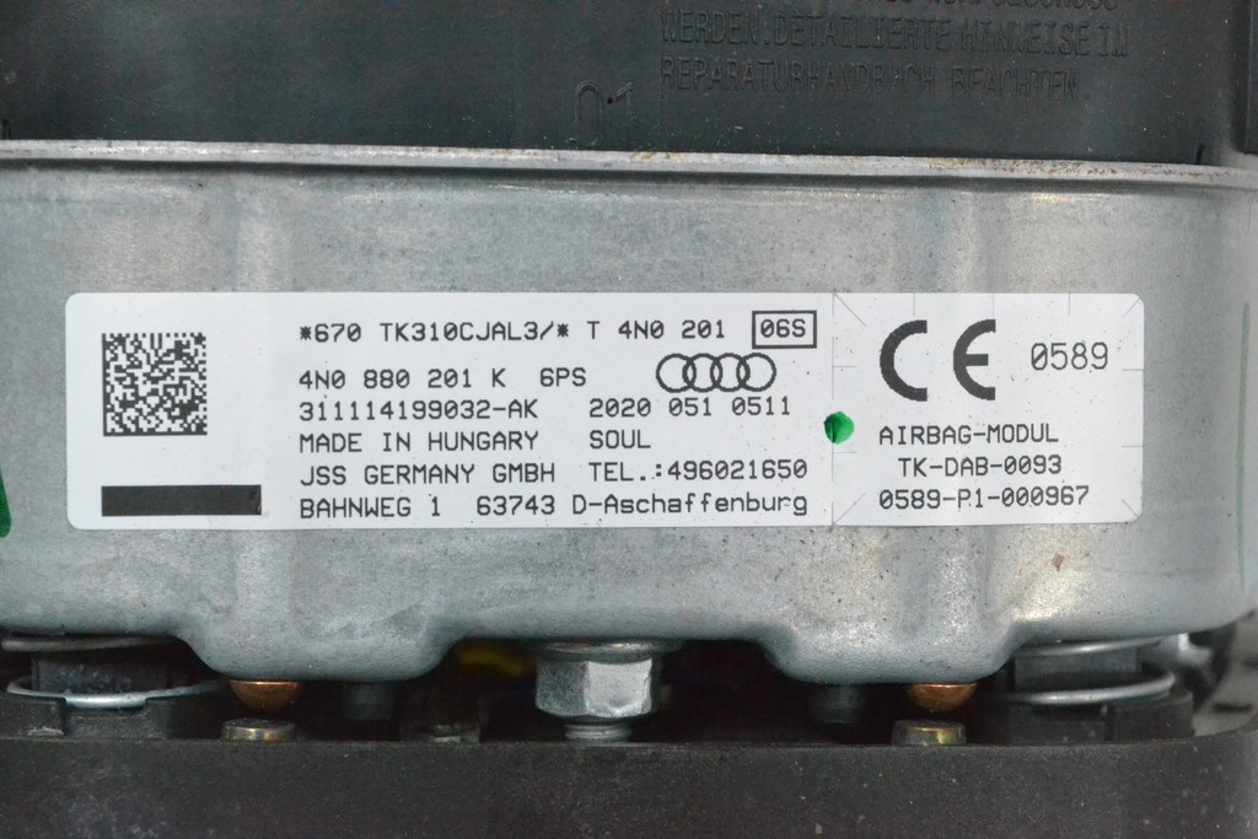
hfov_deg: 24.6
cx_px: 629
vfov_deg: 16.6
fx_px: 2883
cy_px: 420
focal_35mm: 82
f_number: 10
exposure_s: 1/125
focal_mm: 55
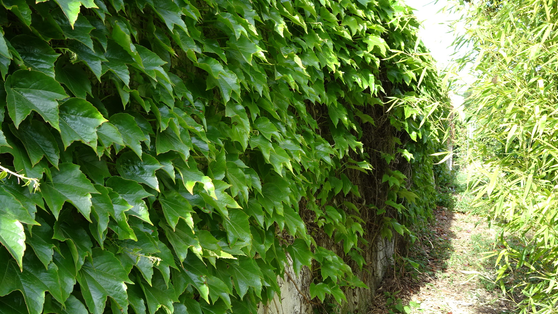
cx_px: 281
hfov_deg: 46.4
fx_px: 651
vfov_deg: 27.1
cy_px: 184
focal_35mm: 44
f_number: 4
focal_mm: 6.8
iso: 80
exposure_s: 1/80
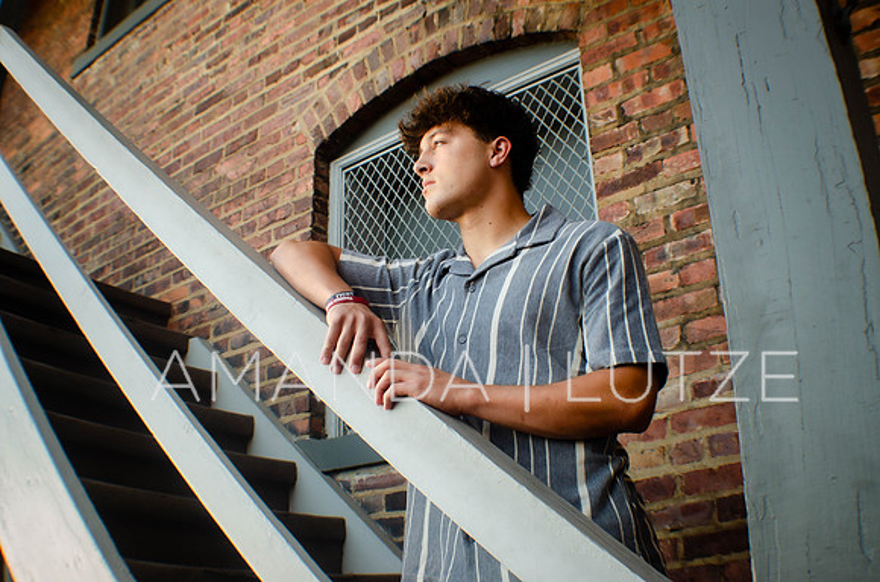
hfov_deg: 37.9
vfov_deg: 25.6
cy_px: 291
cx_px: 440
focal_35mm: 52
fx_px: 1281
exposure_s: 1/125
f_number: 5.6
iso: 400
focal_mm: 35
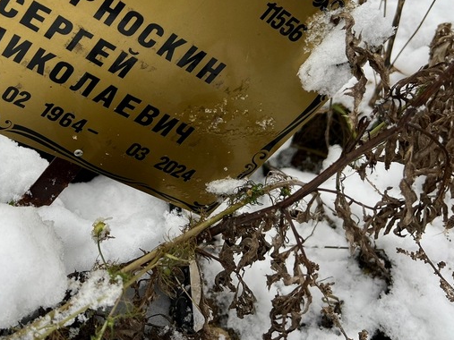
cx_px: 126
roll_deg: +10.7
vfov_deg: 34.4
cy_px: 88
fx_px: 538
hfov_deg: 44.6
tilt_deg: -42.5
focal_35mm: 41
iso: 50
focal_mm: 5.7
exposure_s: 1/371
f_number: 1.5
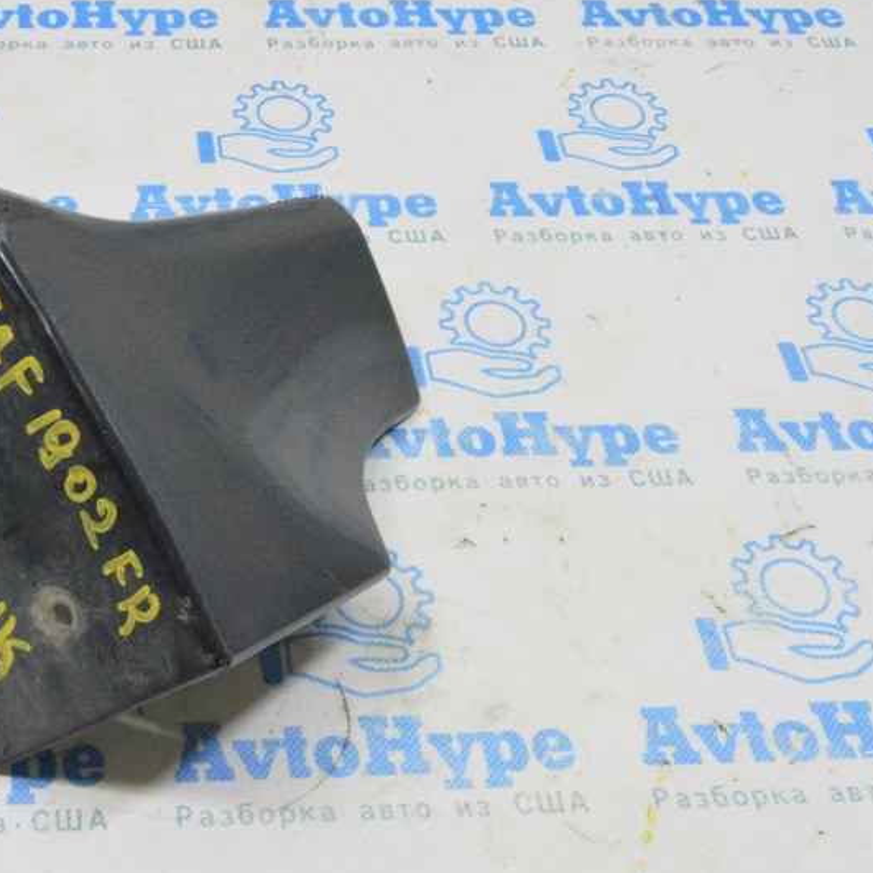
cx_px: 122
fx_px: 1541
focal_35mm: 54
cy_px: 443
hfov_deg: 30.5
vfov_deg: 31.6
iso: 6400
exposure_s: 1/20
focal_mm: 22
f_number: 20
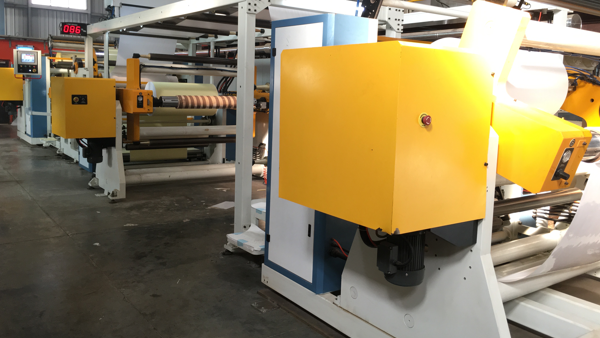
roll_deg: -2.0
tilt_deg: -5.6
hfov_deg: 61.0
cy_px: 144
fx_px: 509
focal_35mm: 32
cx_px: 297
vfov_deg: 36.6
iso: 64
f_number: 2.2
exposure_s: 1/33
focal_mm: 4.15
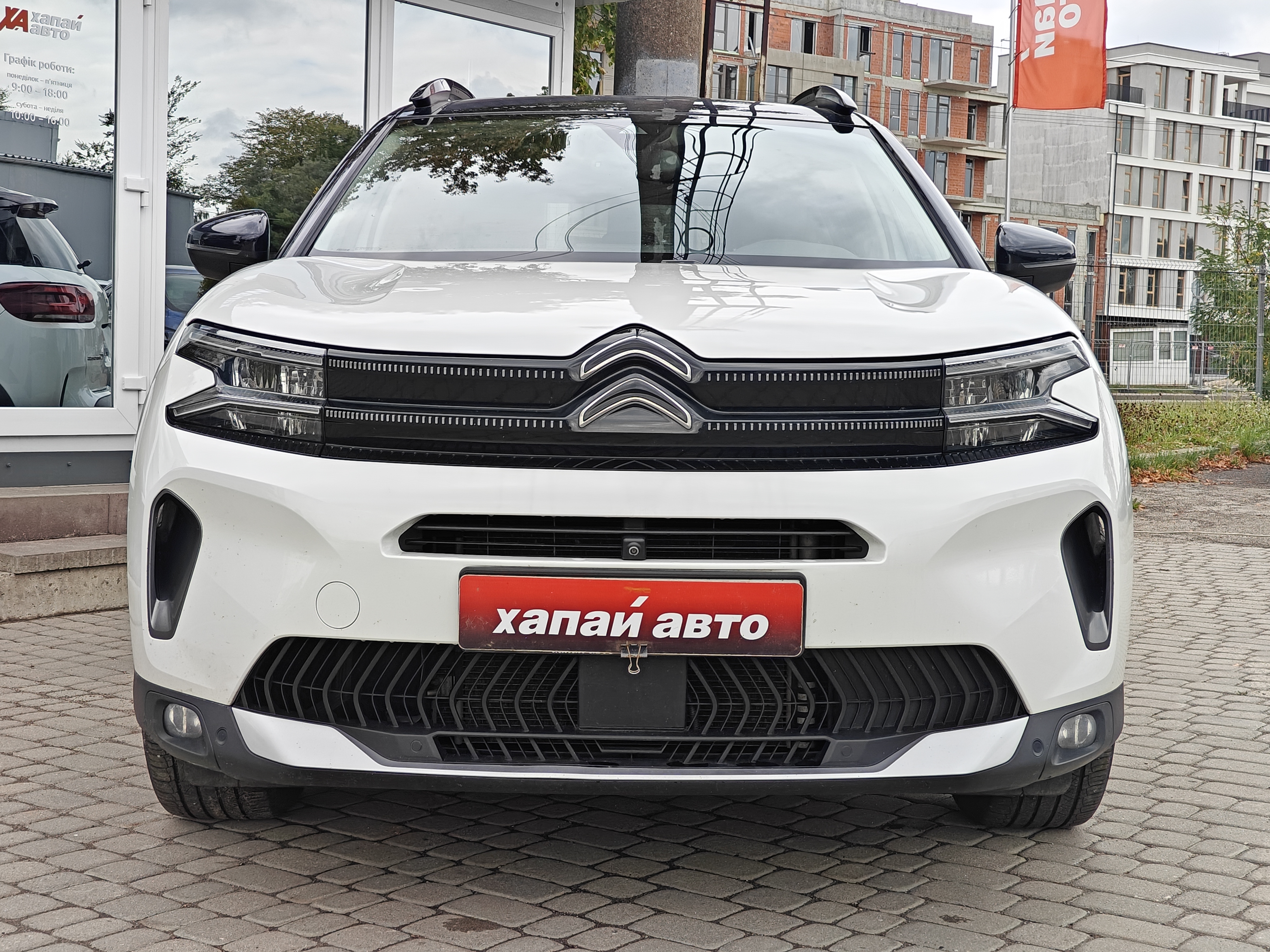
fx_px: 1724
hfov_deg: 40.4
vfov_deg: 30.9
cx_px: 635
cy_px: 476
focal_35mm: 47
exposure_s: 1/640
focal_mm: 7.08
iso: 50
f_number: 2
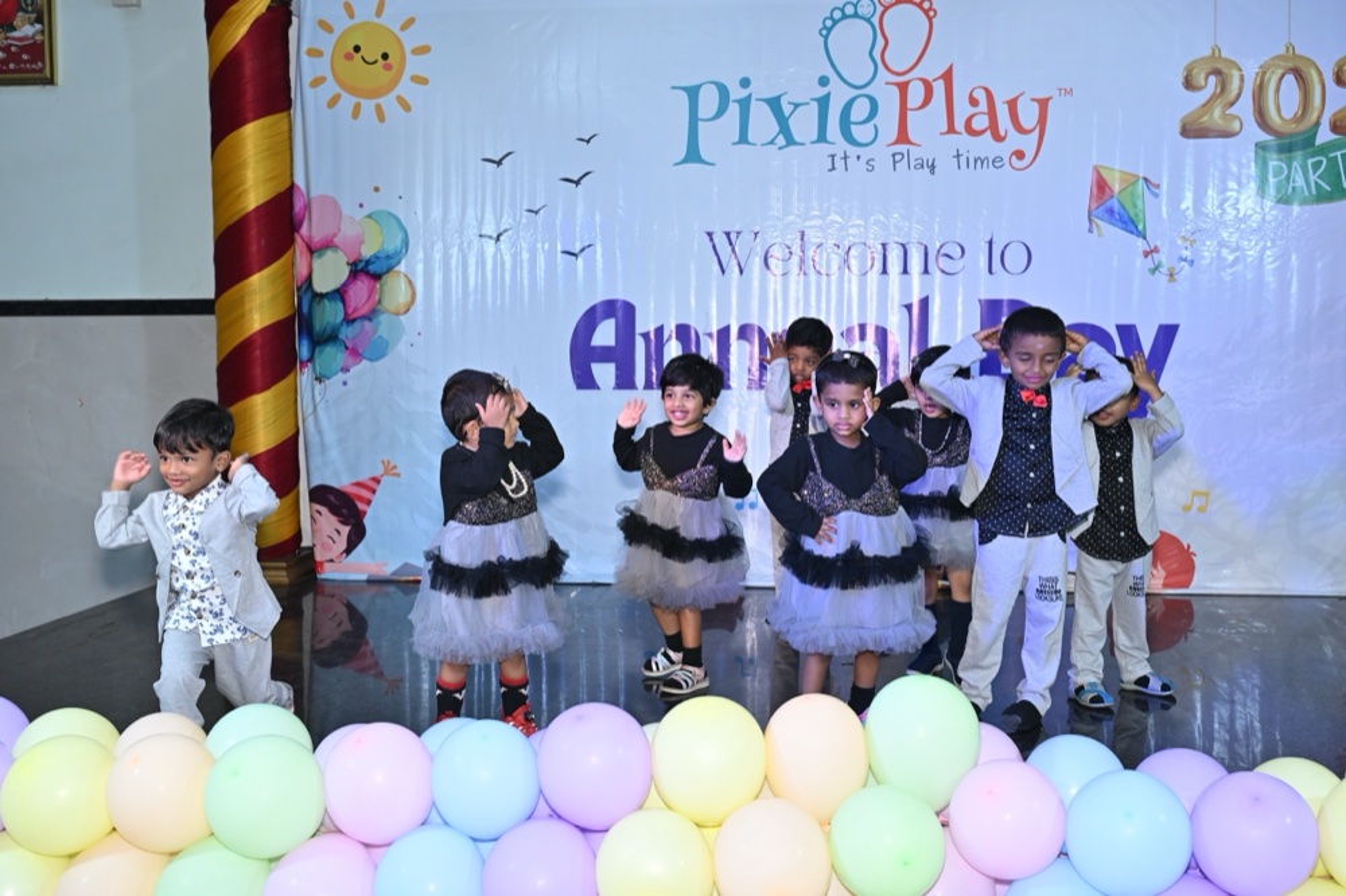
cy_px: 448
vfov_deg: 35.9
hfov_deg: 51.9
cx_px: 673
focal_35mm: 37
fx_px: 1383
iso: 640
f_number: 7.1
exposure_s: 1/160
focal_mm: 37
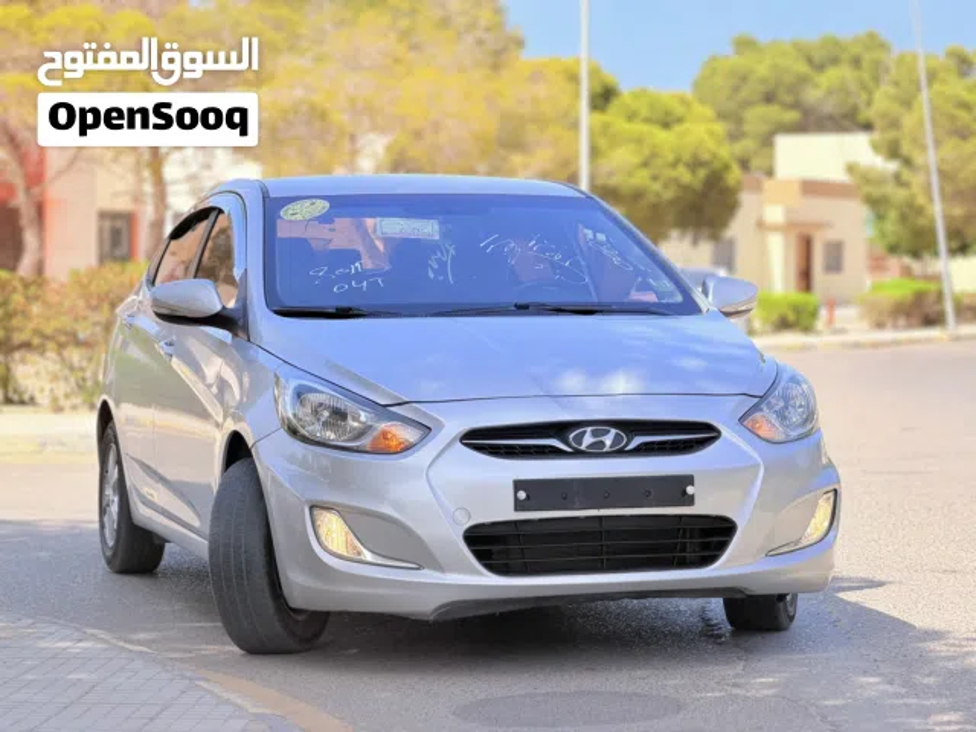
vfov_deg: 14.8
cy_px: 366
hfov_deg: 19.6
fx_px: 2820
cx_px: 488
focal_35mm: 100
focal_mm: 16.89
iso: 50
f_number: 2.8
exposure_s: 1/638
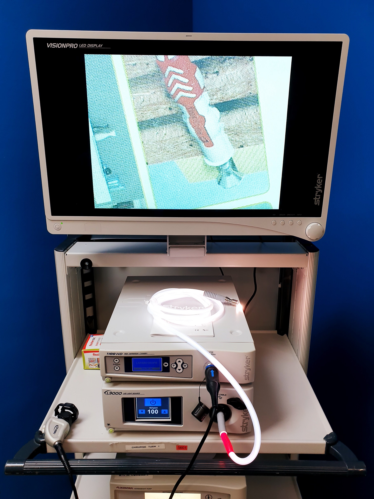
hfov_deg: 53.1
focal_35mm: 26
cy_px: 250
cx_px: 187
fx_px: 375
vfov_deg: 67.3
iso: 50
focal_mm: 4.3
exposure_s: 1/50
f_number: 2.4
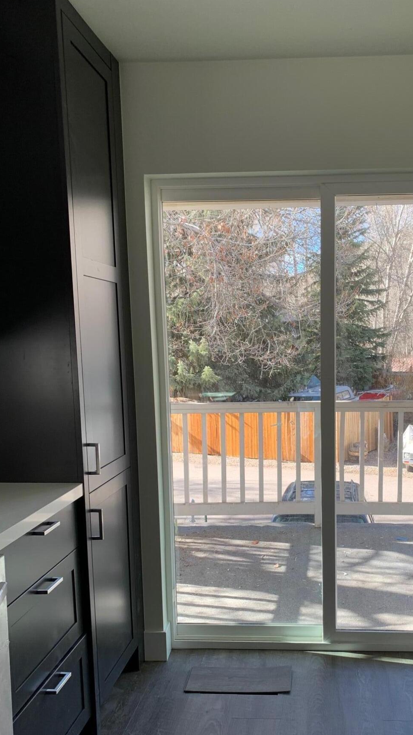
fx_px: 642
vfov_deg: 59.2
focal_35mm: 33
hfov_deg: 35.2
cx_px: 289
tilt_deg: -7.7
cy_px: 423
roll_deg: +1.6
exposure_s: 1/121
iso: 25
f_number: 1.8
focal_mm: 4.25
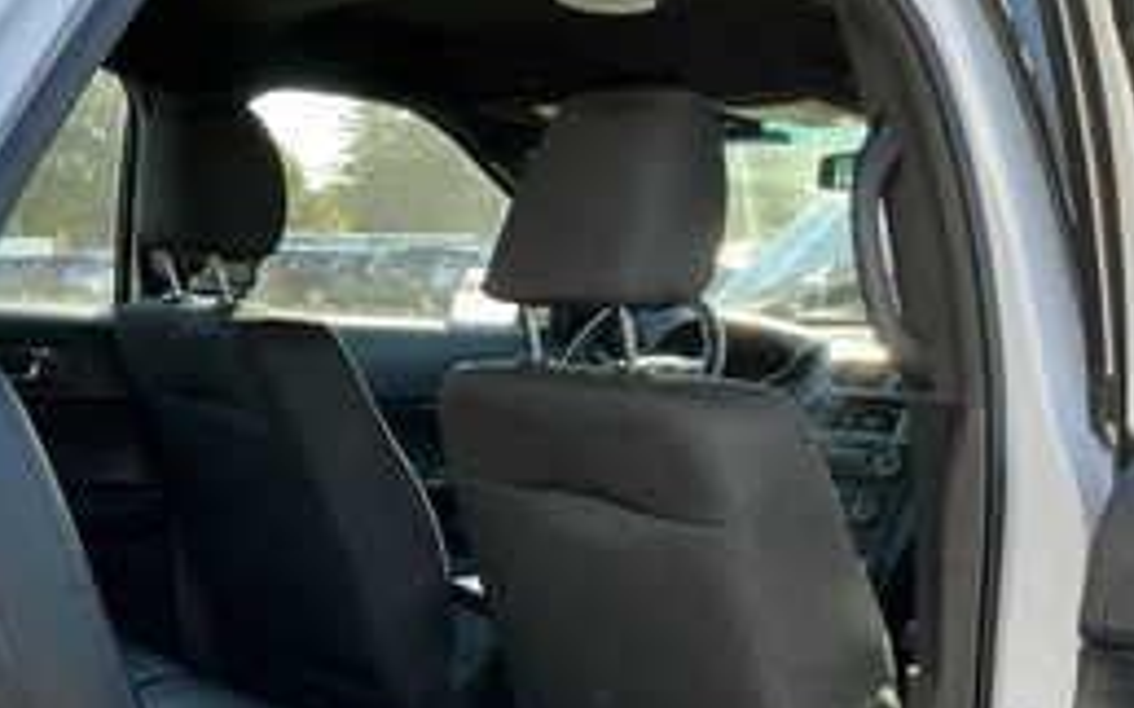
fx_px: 1421
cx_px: 514
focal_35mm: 46
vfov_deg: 26.9
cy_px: 646
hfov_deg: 43.5
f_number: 1.8
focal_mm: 3
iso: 16
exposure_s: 1/127
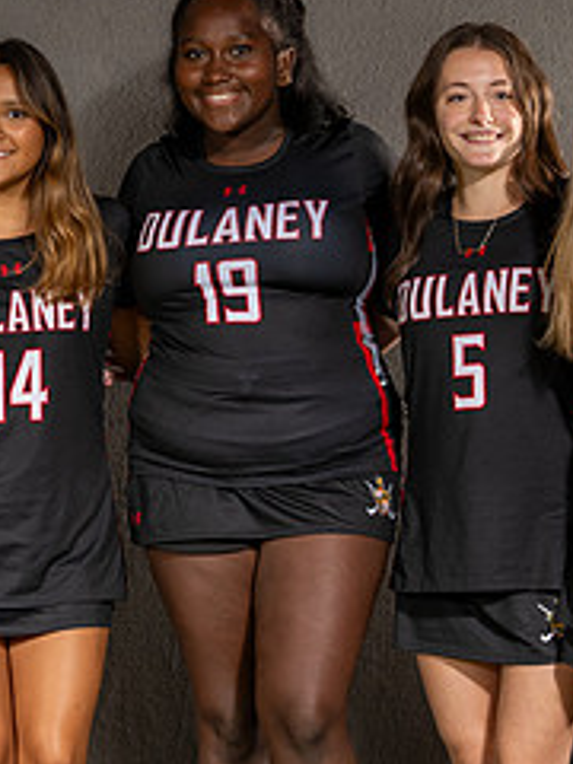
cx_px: -22
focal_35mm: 174
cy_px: 235
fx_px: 3840
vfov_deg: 11.3
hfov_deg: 8.5
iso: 160
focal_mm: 50
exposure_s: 1/80
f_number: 6.3
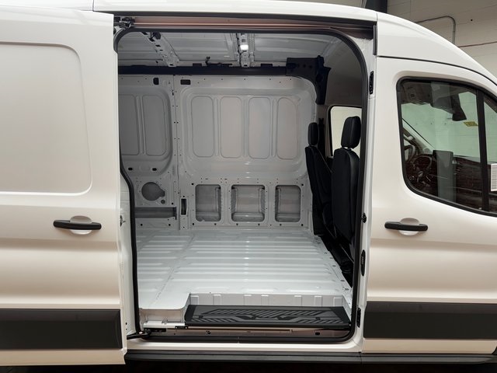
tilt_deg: -8.6
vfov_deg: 56.8
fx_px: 345
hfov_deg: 71.6
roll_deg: +0.8
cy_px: 186
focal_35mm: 24
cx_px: 248
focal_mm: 6.76
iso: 64
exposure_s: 1/120
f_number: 1.78
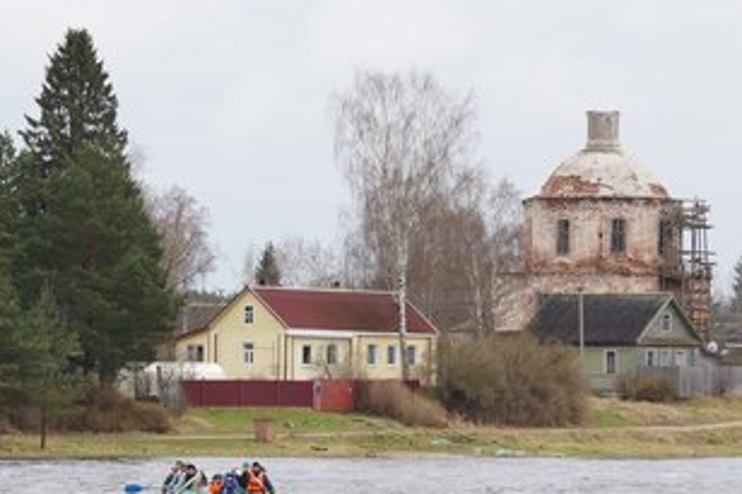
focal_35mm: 263
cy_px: 304
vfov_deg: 5.2
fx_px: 5410
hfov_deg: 7.8
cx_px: 272
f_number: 5
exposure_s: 1/640
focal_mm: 135
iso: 200
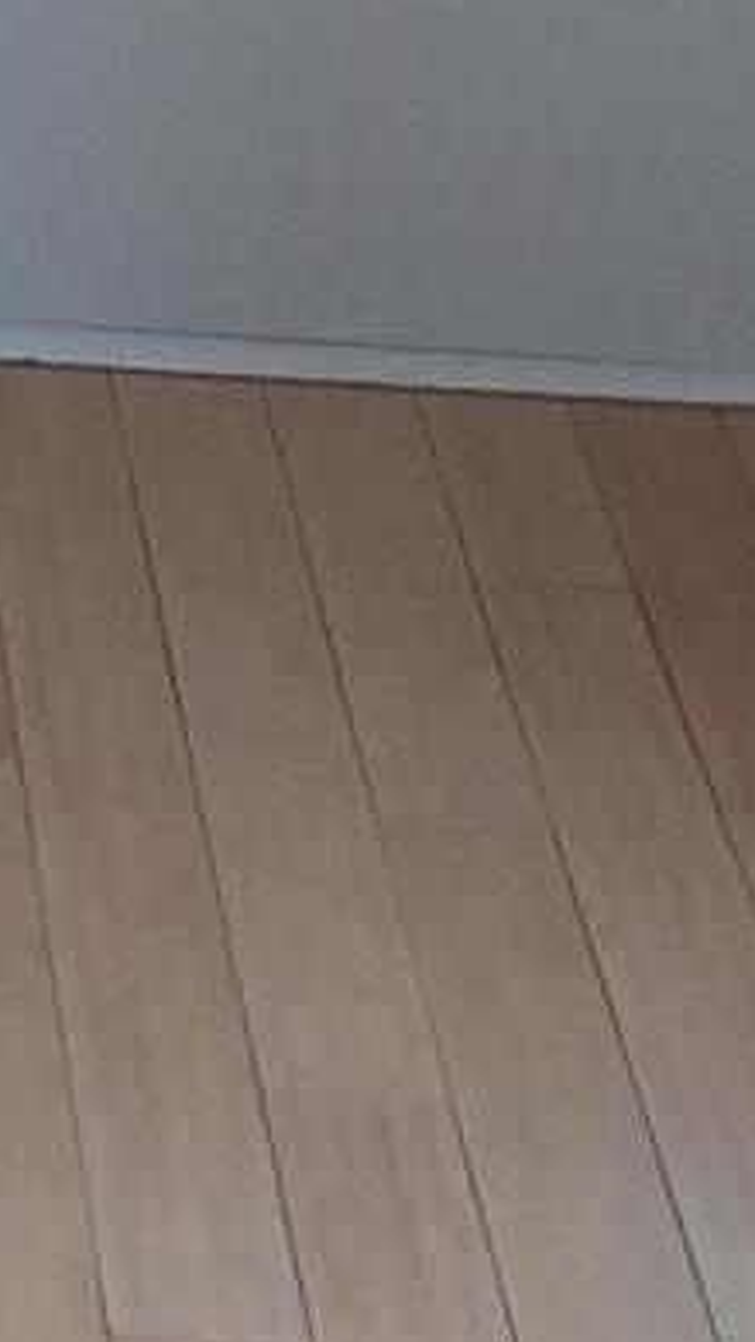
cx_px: -752
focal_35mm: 145
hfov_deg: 8.0
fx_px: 5159
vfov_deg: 13.1
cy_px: -1246
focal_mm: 4
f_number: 1.8
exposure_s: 1/60
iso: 200
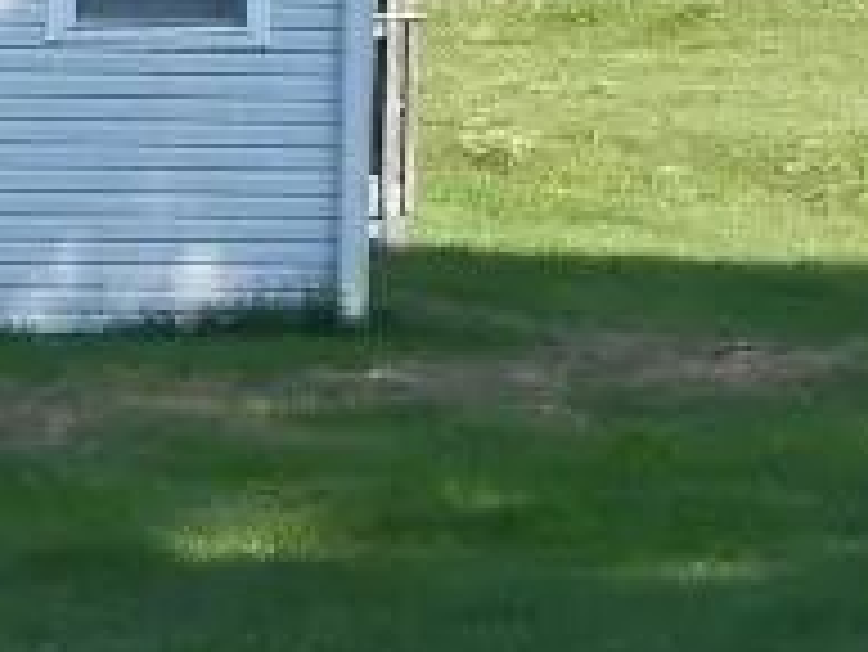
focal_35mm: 175
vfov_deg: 8.5
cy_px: 22
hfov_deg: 10.6
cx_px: -652
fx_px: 4391
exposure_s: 1/256
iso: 160
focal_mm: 5.9
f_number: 5.6
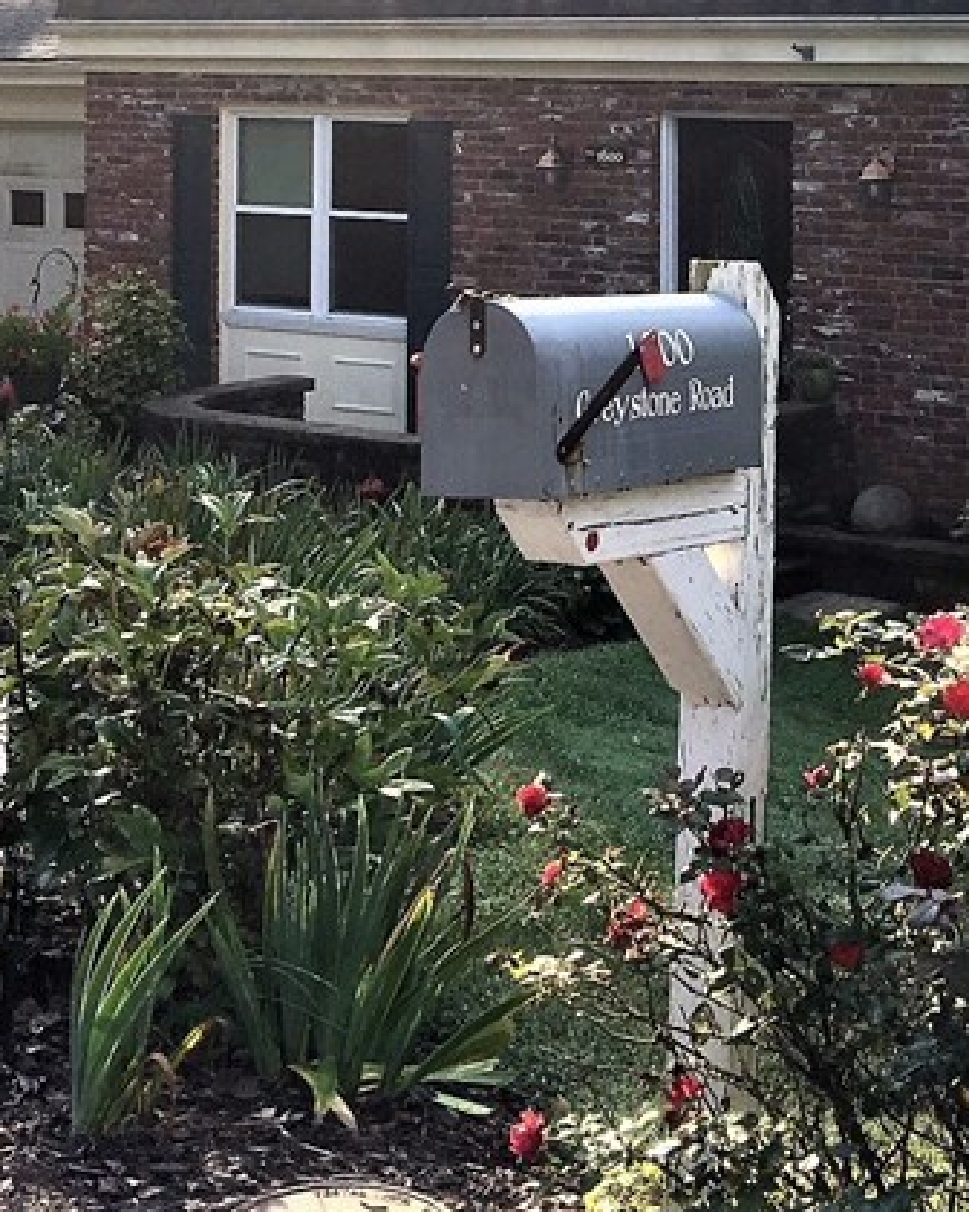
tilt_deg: -1.0
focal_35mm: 69
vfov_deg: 26.5
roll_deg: +0.5
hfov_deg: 21.7
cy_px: 107
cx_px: 857
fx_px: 2474
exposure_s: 1/527
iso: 25
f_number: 2.2
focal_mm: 4.15
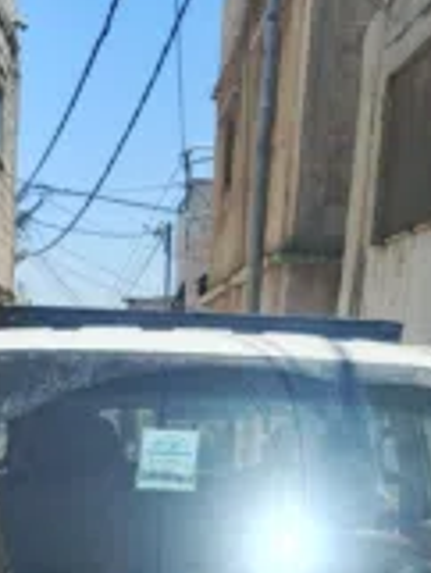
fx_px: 945
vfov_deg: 30.2
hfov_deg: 25.7
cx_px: 178
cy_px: 634
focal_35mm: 57
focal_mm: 5.25
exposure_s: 1/180
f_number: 1.7
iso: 50
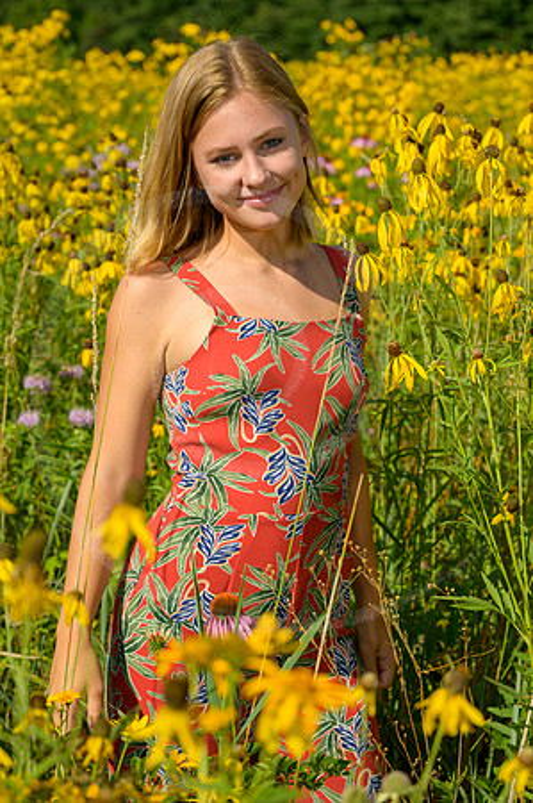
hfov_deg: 16.0
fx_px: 1892
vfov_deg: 23.9
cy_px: 402
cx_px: 266
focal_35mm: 85
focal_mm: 85
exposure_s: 1/800
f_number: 5.6
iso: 100
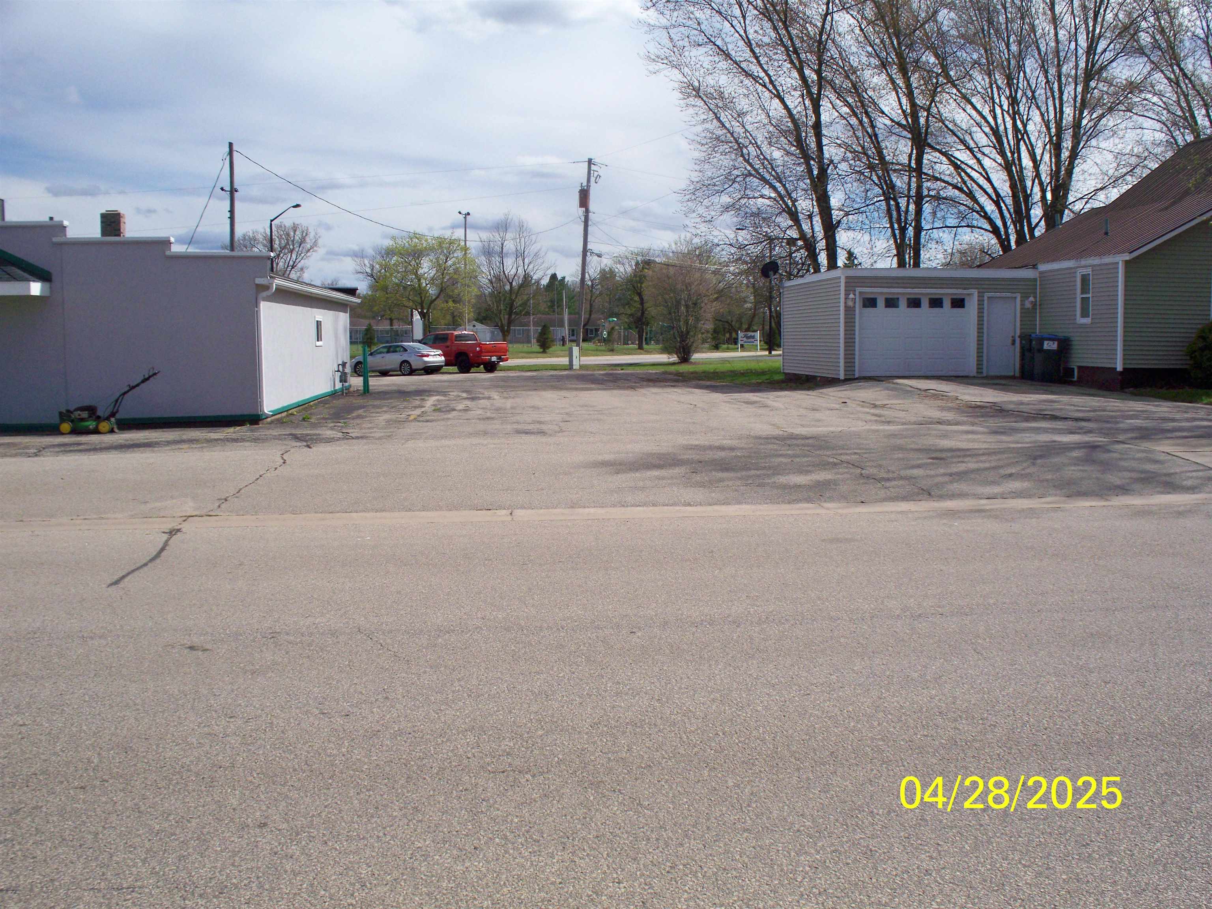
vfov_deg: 40.7
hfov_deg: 52.6
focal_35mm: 35
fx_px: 1225
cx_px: 606
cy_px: 454
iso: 125
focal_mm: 7.54
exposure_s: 1/1250
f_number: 4.8
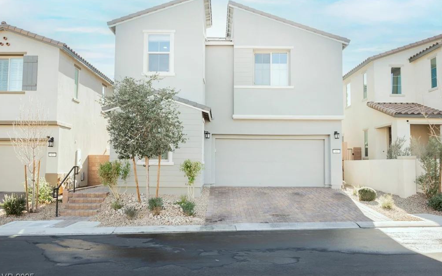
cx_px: 219
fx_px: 373
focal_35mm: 31
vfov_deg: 40.6
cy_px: 136
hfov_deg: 61.2
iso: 100
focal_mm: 30
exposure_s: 1/100
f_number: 8
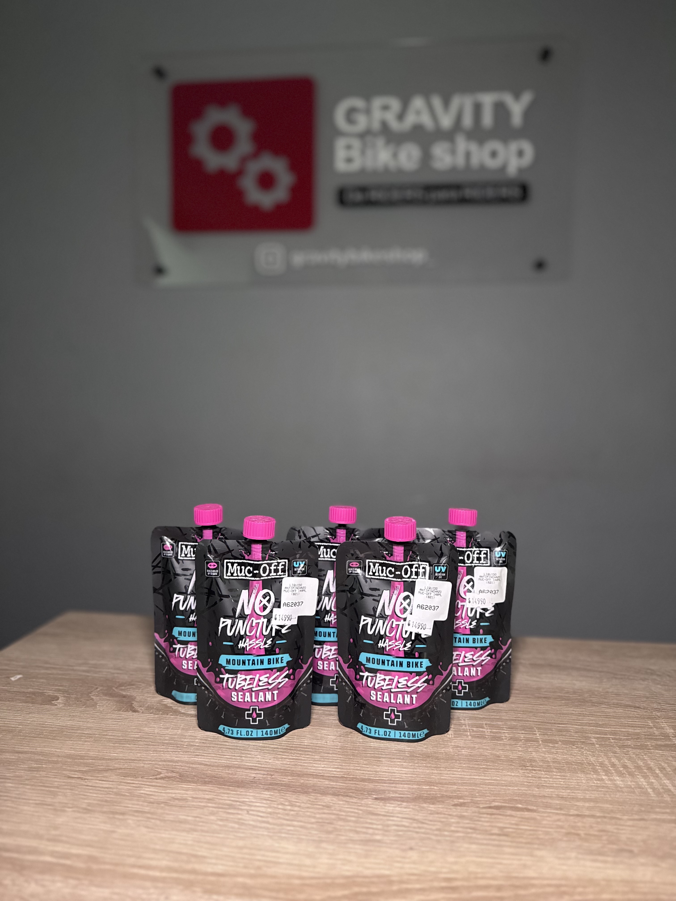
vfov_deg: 71.6
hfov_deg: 56.8
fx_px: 625
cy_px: 450
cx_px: 338
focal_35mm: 24
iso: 640
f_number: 1.78
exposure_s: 1/60
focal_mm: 6.76
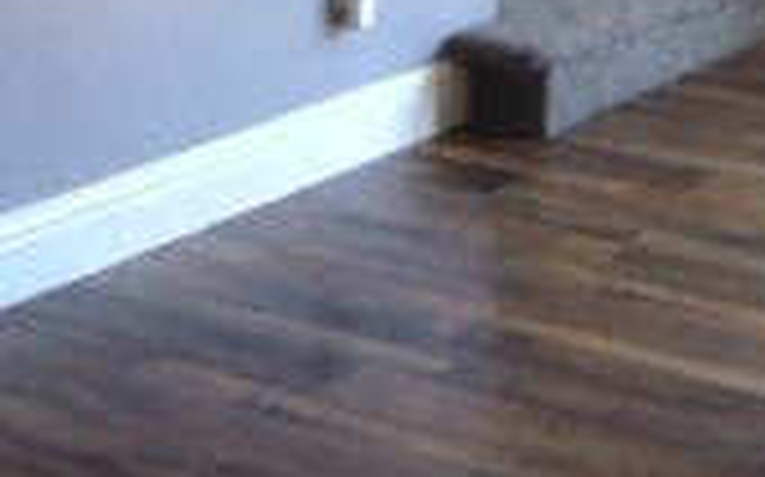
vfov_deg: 12.7
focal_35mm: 100
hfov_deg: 19.5
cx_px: 936
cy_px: -130
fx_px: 2083
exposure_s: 1/30
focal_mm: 4.5
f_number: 3
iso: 160
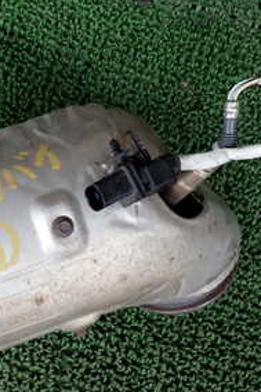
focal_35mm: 66
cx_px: -55
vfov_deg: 30.2
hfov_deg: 19.4
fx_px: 719
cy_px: 272
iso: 100
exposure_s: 1/160
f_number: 2.3
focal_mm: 5.4
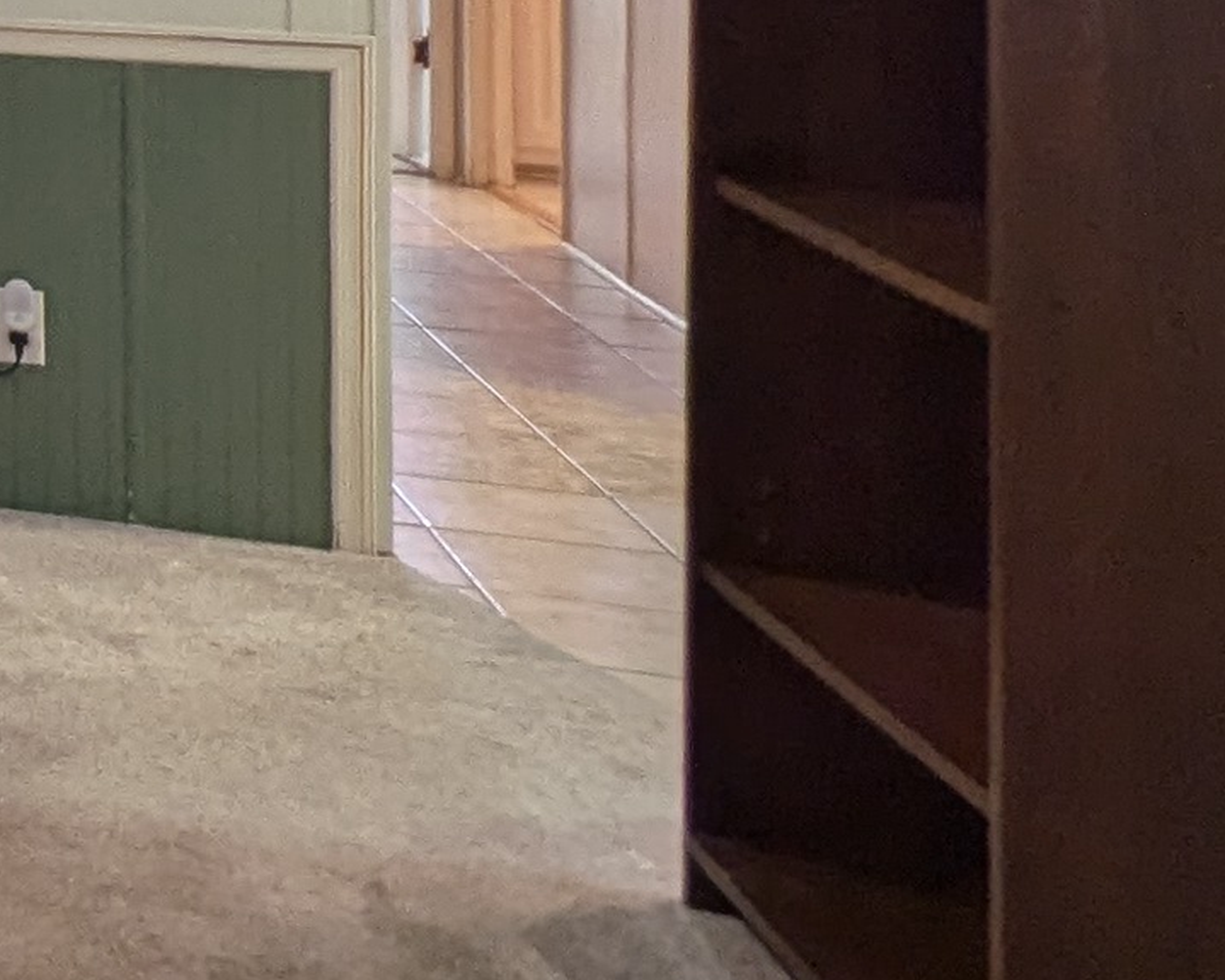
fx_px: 2755
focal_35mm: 76
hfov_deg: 15.8
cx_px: -1566
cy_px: -399
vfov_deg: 18.3
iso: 65
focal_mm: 1.85
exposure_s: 1/40
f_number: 2.2
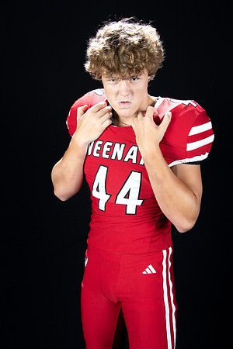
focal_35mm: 50
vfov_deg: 39.6
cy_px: 174
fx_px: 485
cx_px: 116
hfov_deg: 27.0
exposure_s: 1/160
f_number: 9
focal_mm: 50
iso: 320
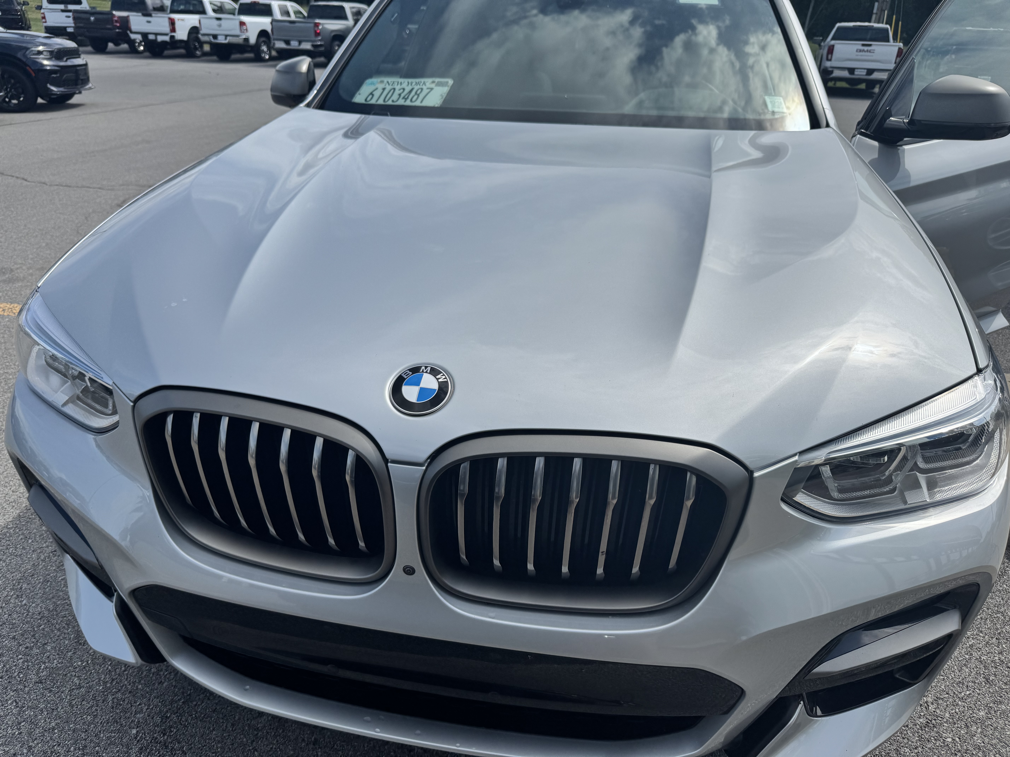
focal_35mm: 24
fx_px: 700
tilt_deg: -25.4
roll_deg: -2.2
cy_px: 378
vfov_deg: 56.8
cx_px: 505
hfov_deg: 71.6
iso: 80
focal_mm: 6.76
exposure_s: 1/10417
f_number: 1.78
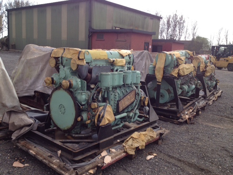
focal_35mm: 35
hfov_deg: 52.6
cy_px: 88
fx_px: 236
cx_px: 116
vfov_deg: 40.7
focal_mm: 4.28
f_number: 2.4
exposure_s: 1/673
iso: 64
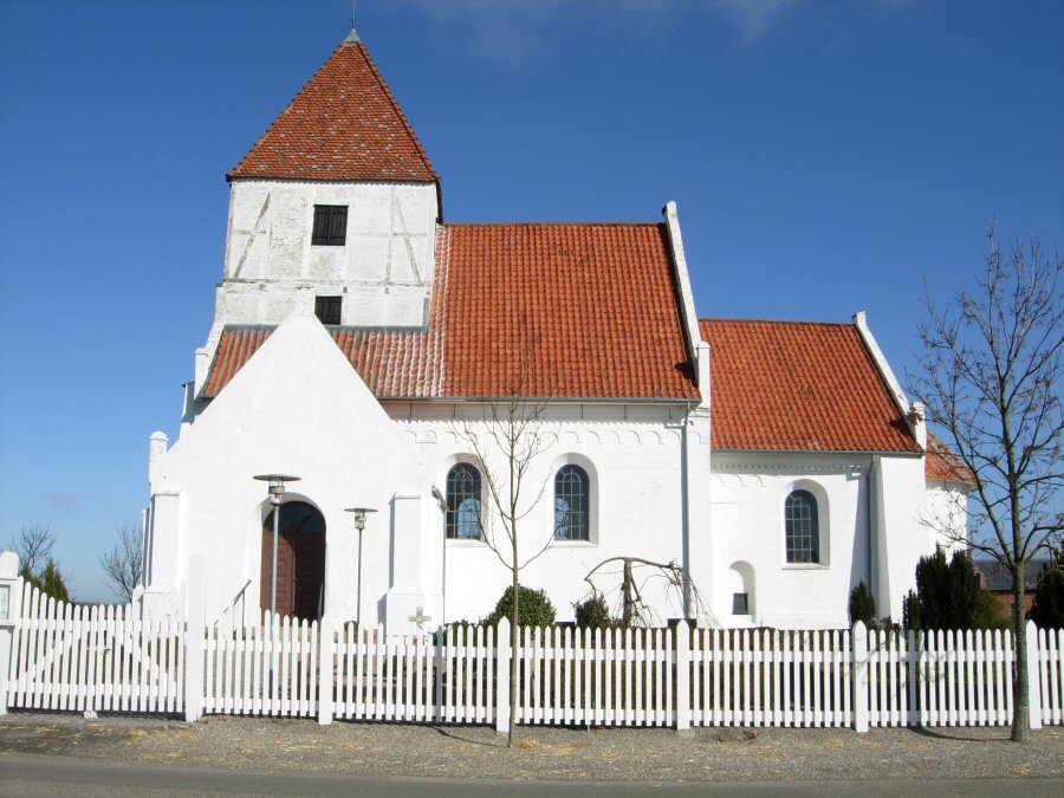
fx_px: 1107
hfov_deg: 51.4
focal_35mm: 36
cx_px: 532
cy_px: 399
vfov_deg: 39.7
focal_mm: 7.5
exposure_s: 1/373
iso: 50
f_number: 6.8
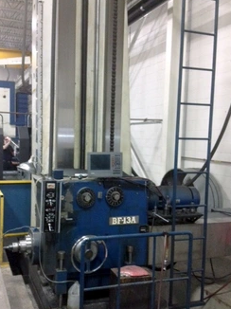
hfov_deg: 33.5
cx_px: 99
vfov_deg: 43.8
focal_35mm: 43
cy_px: 170
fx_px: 383
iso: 320
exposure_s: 1/20
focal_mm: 4.28
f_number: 2.4
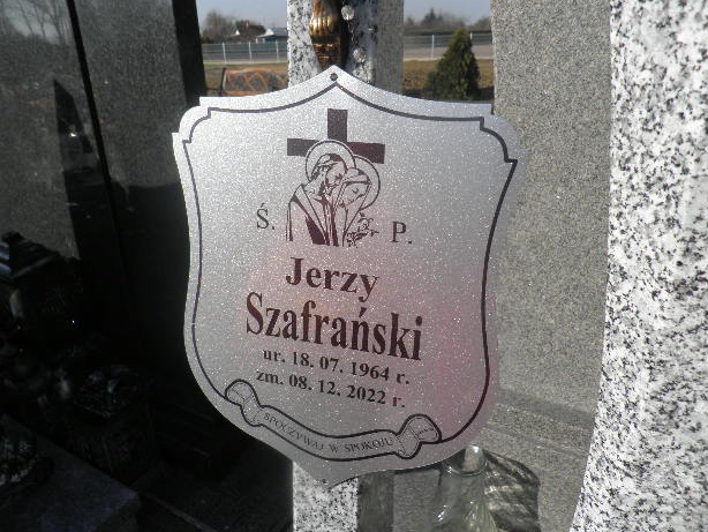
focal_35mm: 25
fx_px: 512
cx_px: 351
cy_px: 275
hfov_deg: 69.4
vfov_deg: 54.9
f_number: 8.3
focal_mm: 4.3
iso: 64
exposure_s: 1/160
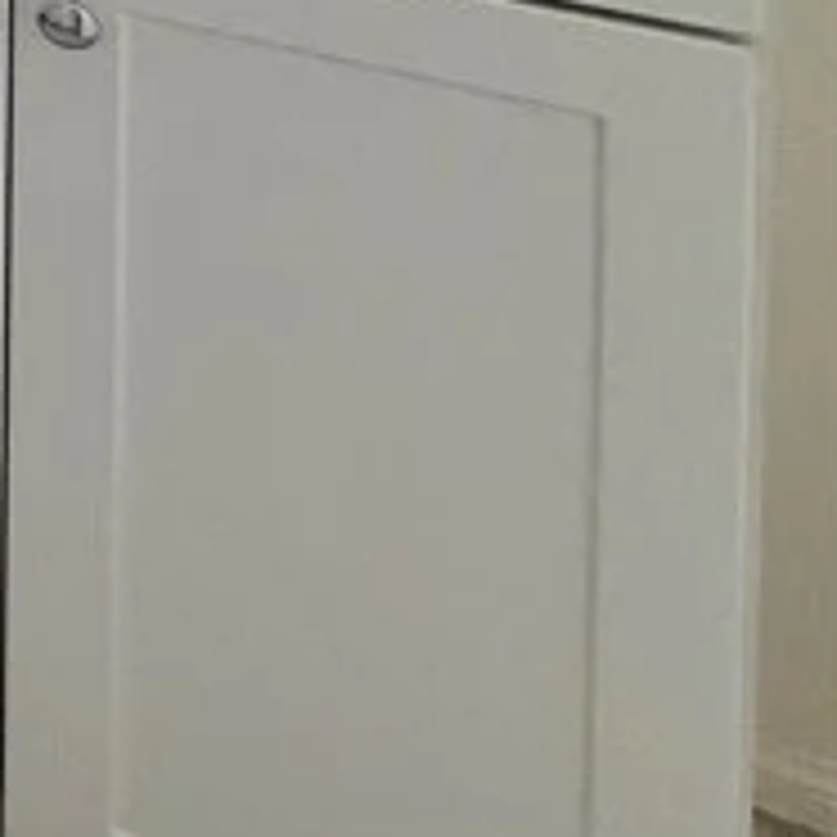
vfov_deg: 18.6
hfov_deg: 12.9
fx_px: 1860
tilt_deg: -1.8
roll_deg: +0.0
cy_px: -742
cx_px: -1462
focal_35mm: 68
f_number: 2.2
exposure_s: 1/120
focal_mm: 2.22
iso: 125
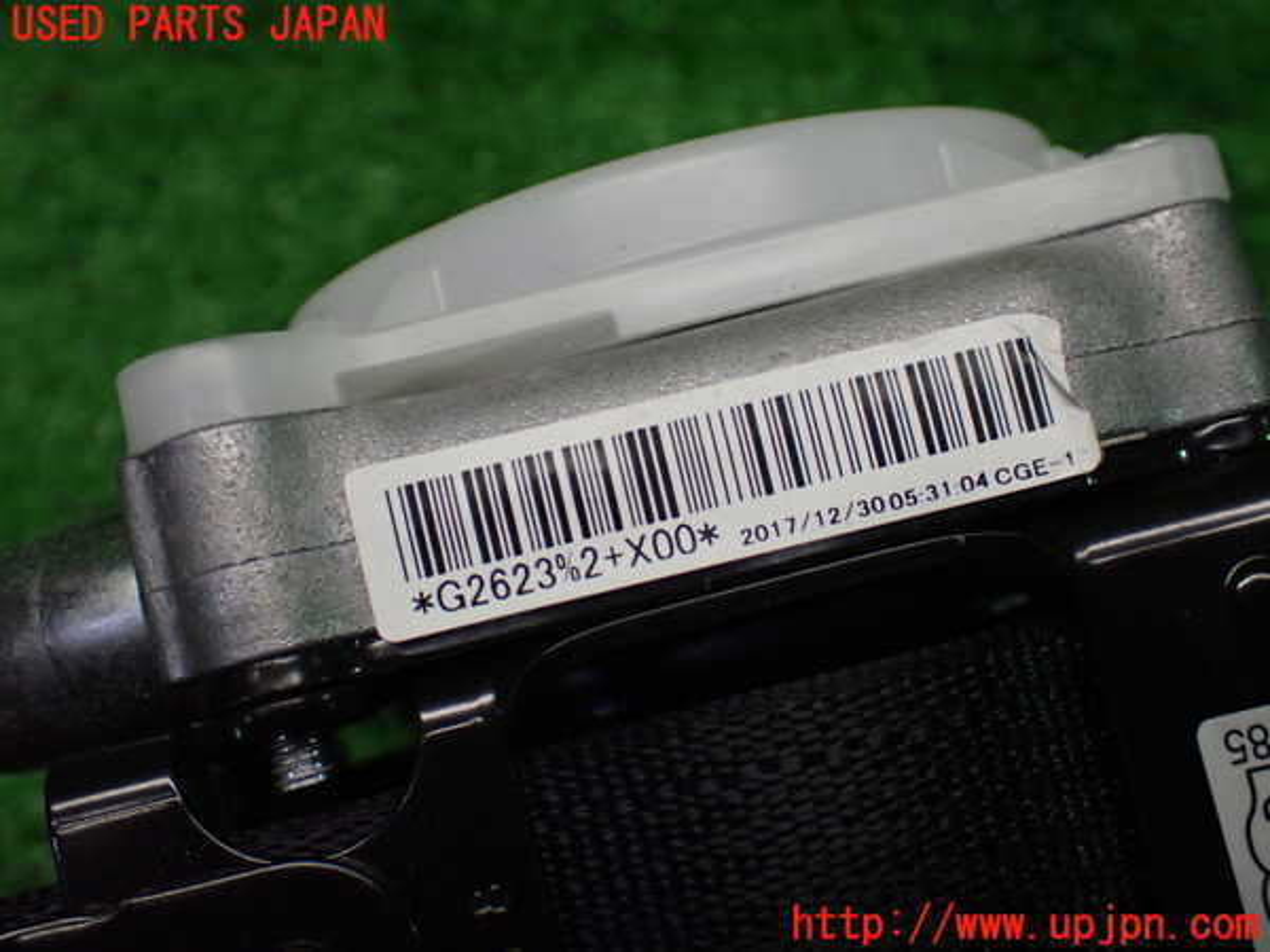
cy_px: 476
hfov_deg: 42.9
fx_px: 1614
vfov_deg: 32.9
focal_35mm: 44
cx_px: 635
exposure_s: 1/160
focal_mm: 7.84
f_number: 2.9
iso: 640
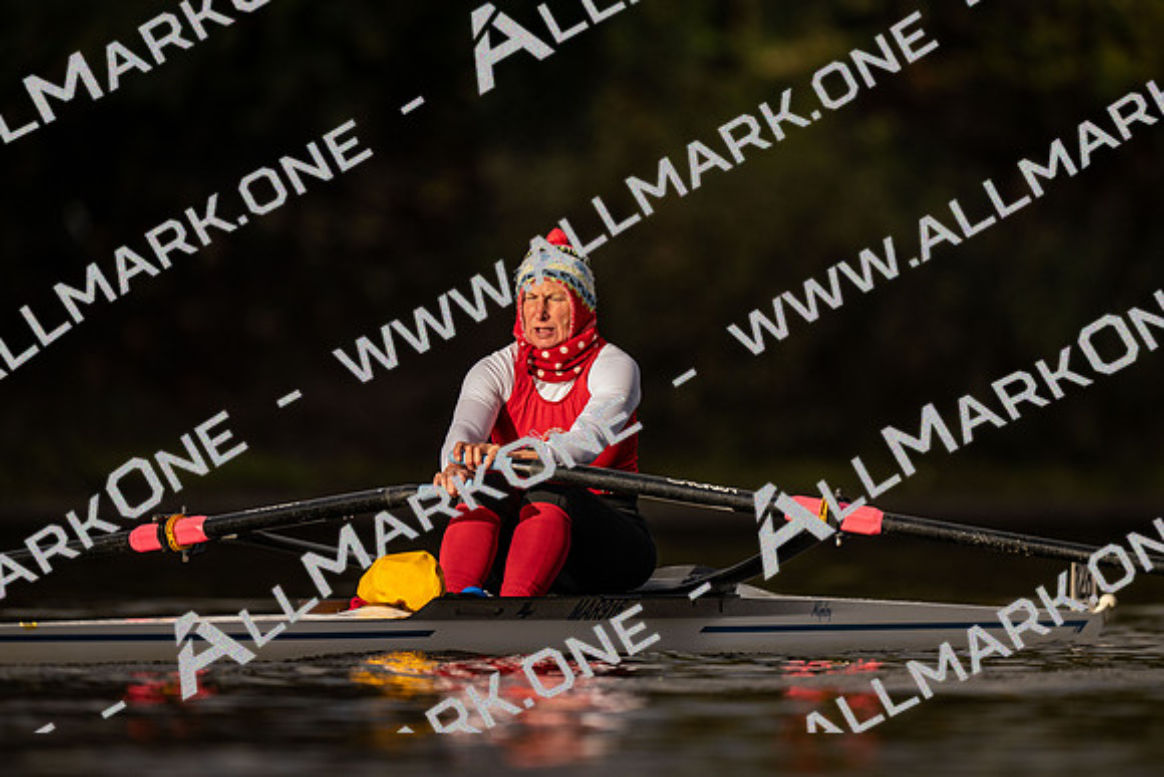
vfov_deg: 2.3
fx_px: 19404
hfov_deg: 3.4
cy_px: 388
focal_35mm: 600
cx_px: 582
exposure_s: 1/2500
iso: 280
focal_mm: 600
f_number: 4
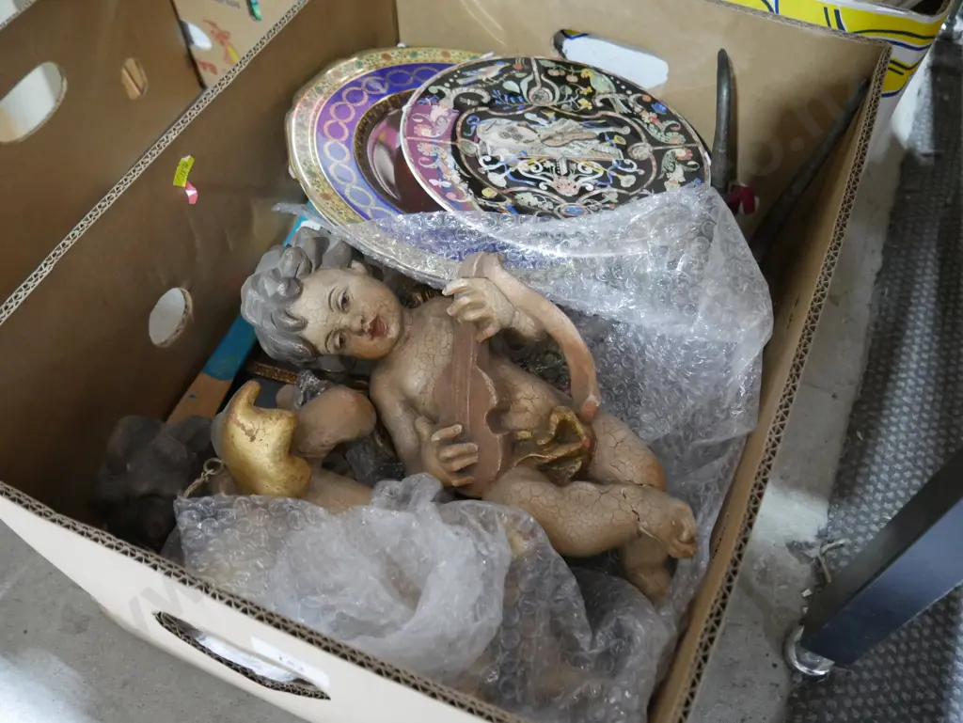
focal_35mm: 30
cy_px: 362
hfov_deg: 59.9
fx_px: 835
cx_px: 482
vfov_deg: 46.8
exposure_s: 1/60
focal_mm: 15
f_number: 4
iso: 3200
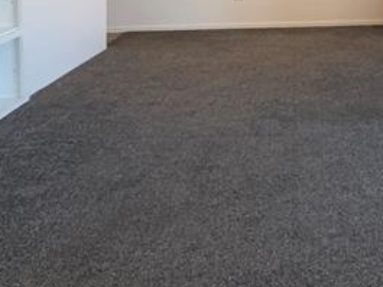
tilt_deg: -1.2
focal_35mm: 54
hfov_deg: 29.3
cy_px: -53
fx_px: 598
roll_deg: -1.4
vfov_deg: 24.6
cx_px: 487
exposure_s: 1/60
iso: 80
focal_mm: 2.22
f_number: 2.2
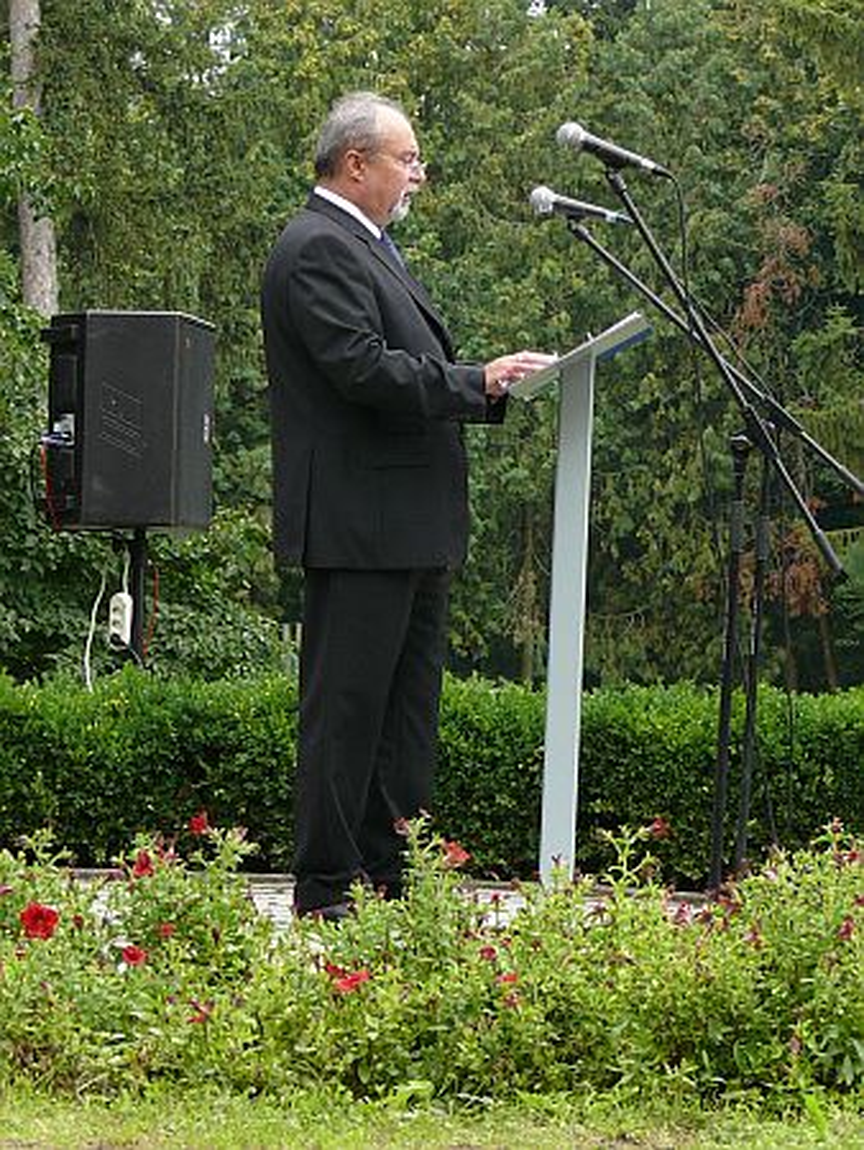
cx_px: 432
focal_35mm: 201
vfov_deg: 9.8
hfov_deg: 7.4
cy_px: 575
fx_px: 6683
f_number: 4
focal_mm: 23.9
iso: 100
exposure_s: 1/160
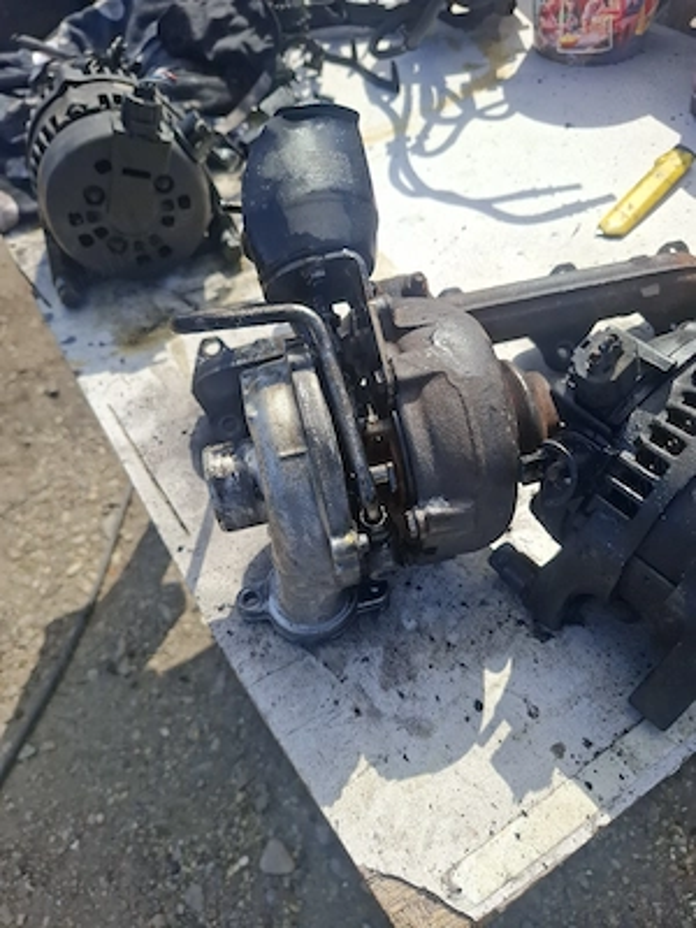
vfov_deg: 73.9
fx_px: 617
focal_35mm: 23
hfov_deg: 58.9
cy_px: 464
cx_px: 348
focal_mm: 5.54
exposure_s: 1/1250
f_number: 1.8
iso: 50
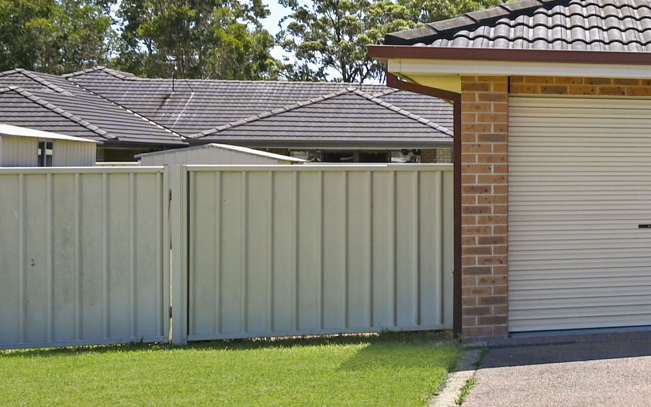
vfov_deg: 19.1
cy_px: 167
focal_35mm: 68
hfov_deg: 22.7
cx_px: 1049
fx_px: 1207
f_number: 4
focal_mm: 16.5
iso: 100
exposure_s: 1/640
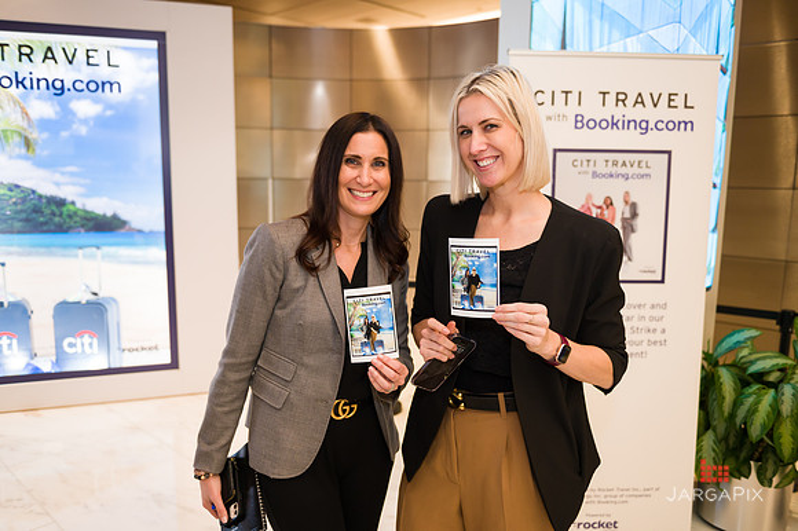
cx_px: 399
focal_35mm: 29
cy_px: 266
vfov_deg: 44.9
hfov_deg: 63.7
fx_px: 642
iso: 1000
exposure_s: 1/200
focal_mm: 29
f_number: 3.2
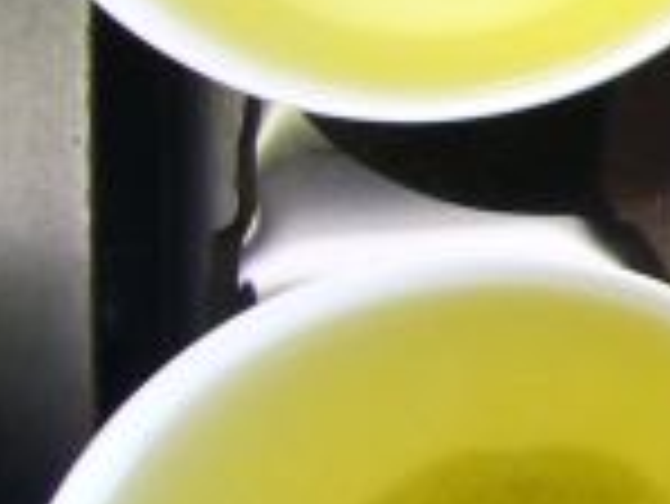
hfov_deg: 14.2
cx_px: 1322
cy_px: 122
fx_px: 2266
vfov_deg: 12.6
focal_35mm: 117
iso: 125
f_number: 2.8
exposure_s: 1/15
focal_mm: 4.7
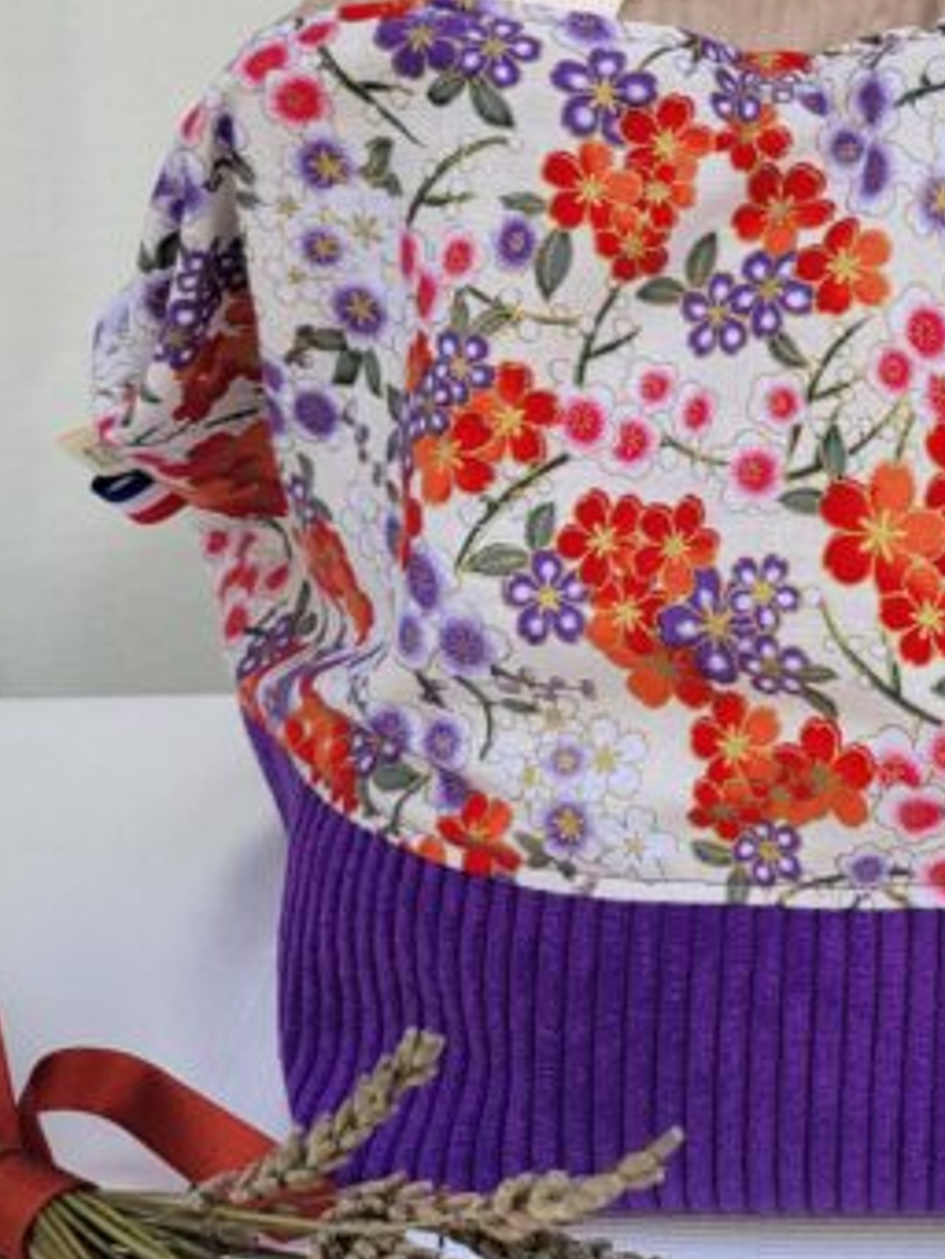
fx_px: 2219
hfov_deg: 22.4
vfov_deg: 31.1
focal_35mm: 61
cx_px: 1100
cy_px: 321
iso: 40
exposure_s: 1/1202
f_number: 1.8
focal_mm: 5.4
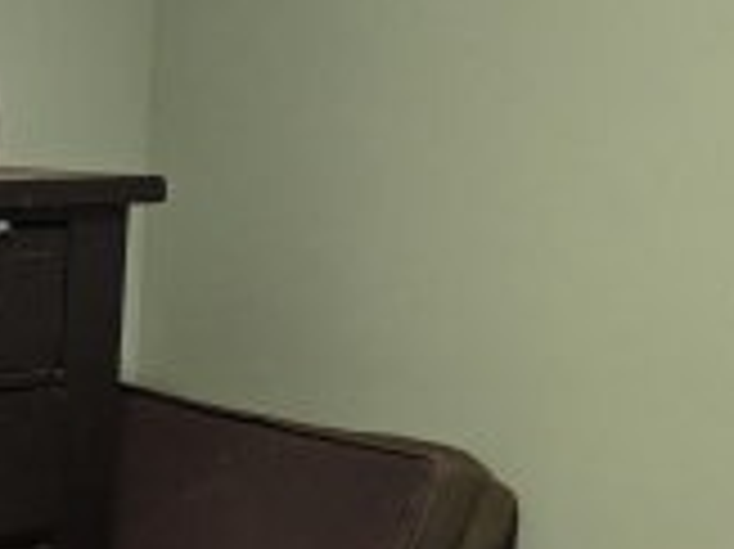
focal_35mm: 94
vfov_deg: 15.6
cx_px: -448
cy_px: 472
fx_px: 1992
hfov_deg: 18.0
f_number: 1.7
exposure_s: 1/120
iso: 500
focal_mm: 6.3
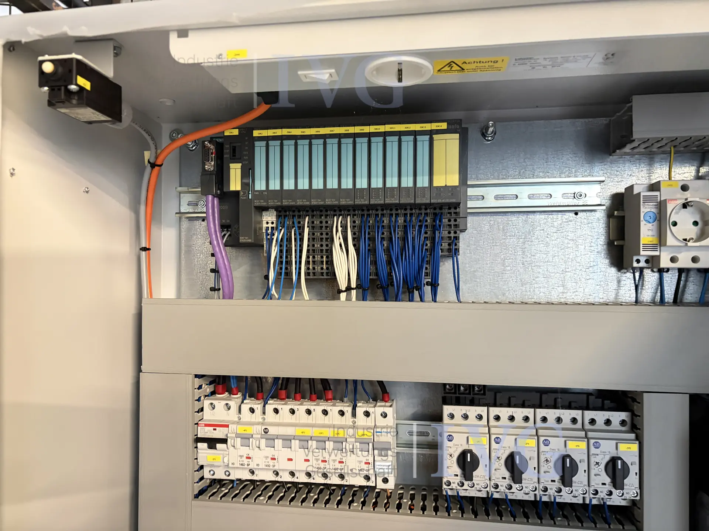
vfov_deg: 53.1
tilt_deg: +1.2
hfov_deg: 67.3
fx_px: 533
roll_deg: +0.5
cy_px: 266
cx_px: 354
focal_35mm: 26
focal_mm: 5.96
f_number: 1.6
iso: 640
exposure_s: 1/25
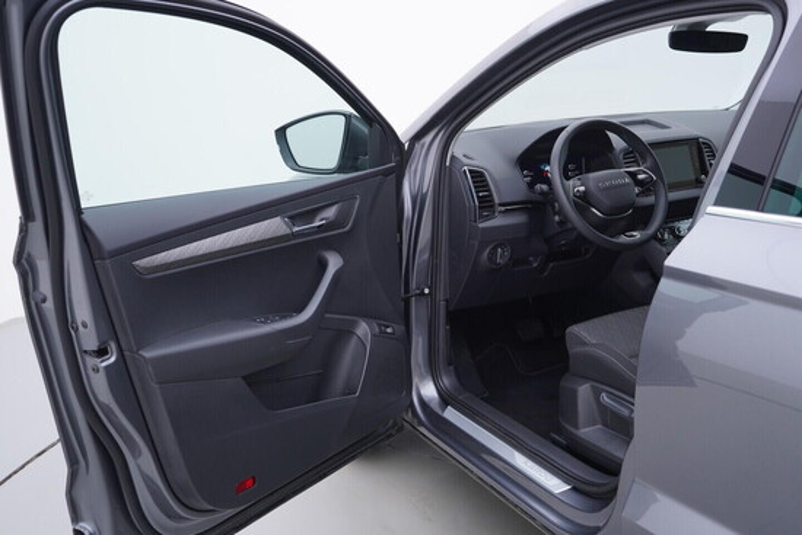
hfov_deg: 53.1
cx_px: 401
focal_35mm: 36
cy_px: 268
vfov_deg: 36.9
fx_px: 802
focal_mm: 24
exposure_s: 1/50
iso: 125
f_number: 3.2
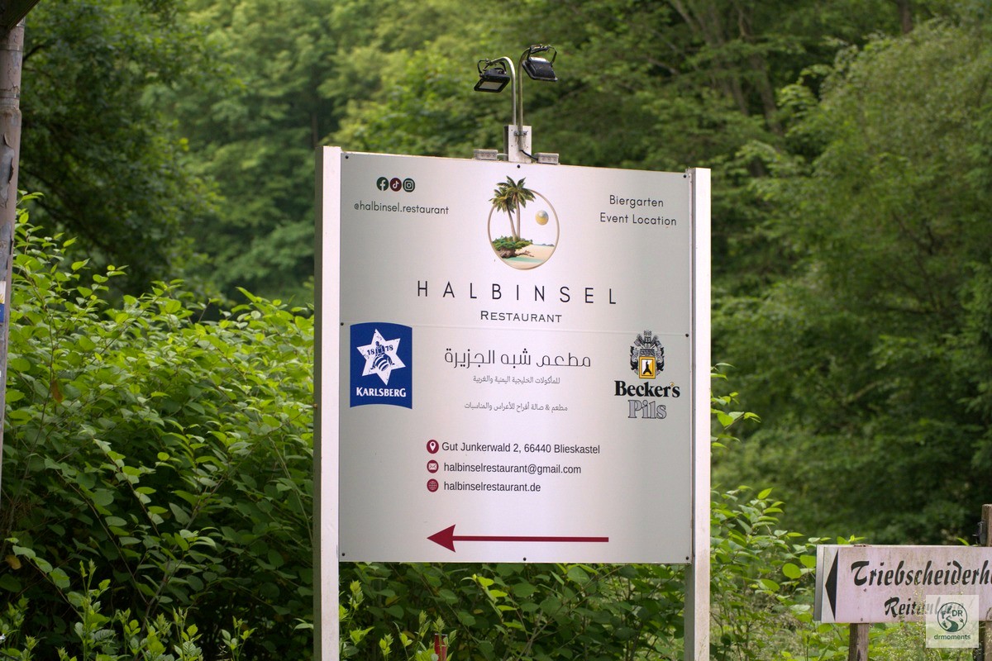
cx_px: 496
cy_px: 330
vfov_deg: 9.1
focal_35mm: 150
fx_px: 4133
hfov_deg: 13.7
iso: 2000
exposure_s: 1/160
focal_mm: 150
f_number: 6.3
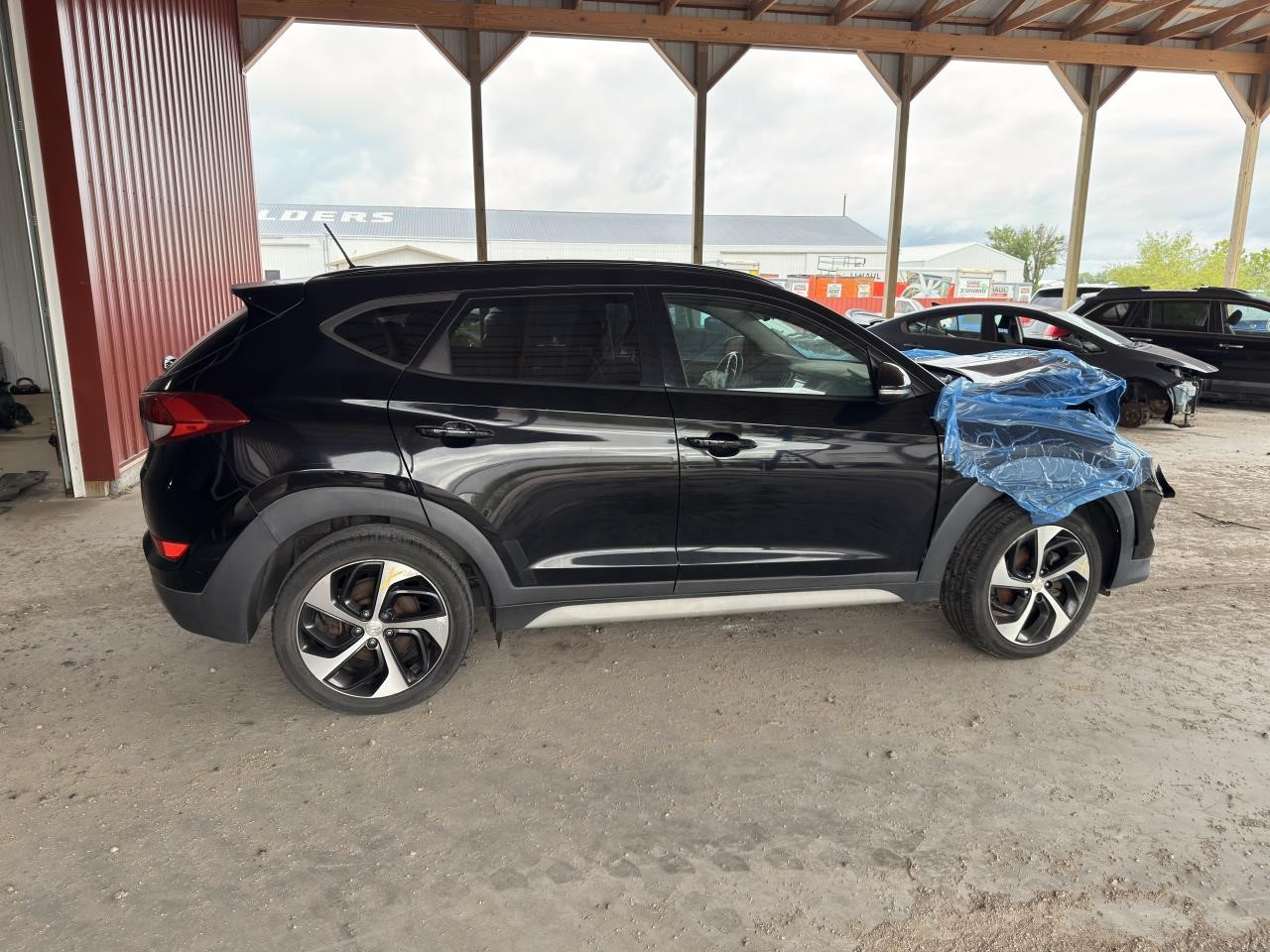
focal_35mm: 24
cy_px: 476
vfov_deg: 56.8
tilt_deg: -12.7
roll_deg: -0.3
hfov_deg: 71.6
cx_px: 635
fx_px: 881
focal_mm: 6.76
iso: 80
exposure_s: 1/629
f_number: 1.78
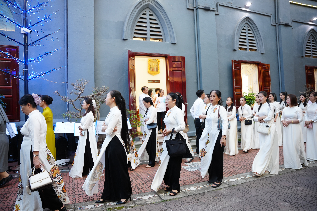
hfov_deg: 73.7
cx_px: 158
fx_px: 211
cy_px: 106
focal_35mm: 24
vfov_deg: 53.1
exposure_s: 1/160
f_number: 2.8
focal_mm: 24
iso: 1000
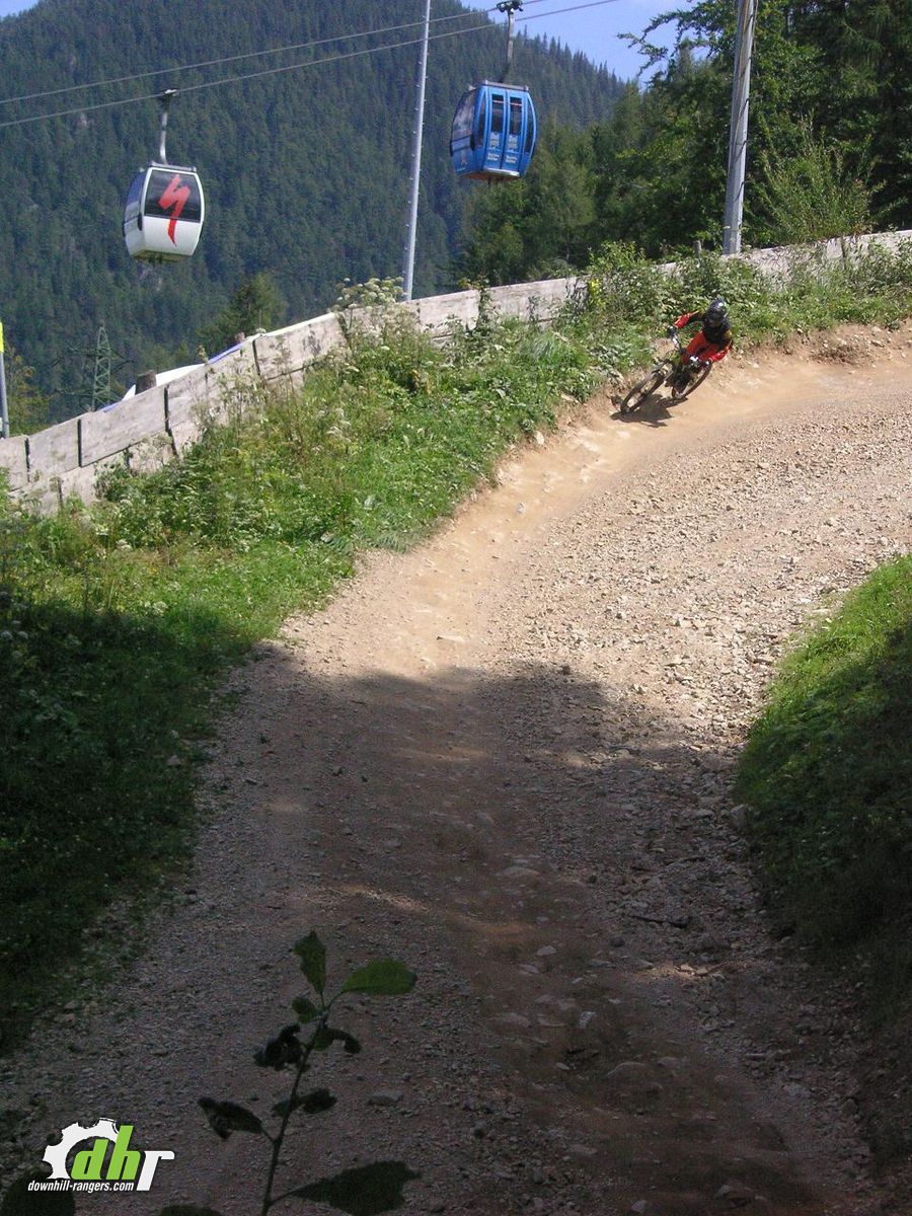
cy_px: 608
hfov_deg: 14.1
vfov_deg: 18.7
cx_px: 456
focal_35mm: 105
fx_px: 3688
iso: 160
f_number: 5
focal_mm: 17.1
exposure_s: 1/750
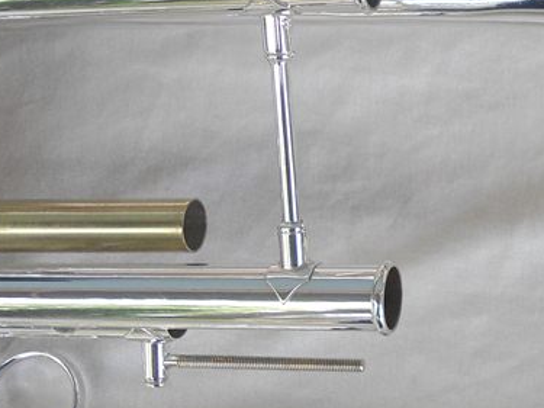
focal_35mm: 71
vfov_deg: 20.7
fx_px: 1115
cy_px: 144
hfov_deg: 25.6
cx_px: 582
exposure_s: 1/40
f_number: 2.8
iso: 80
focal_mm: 4.7
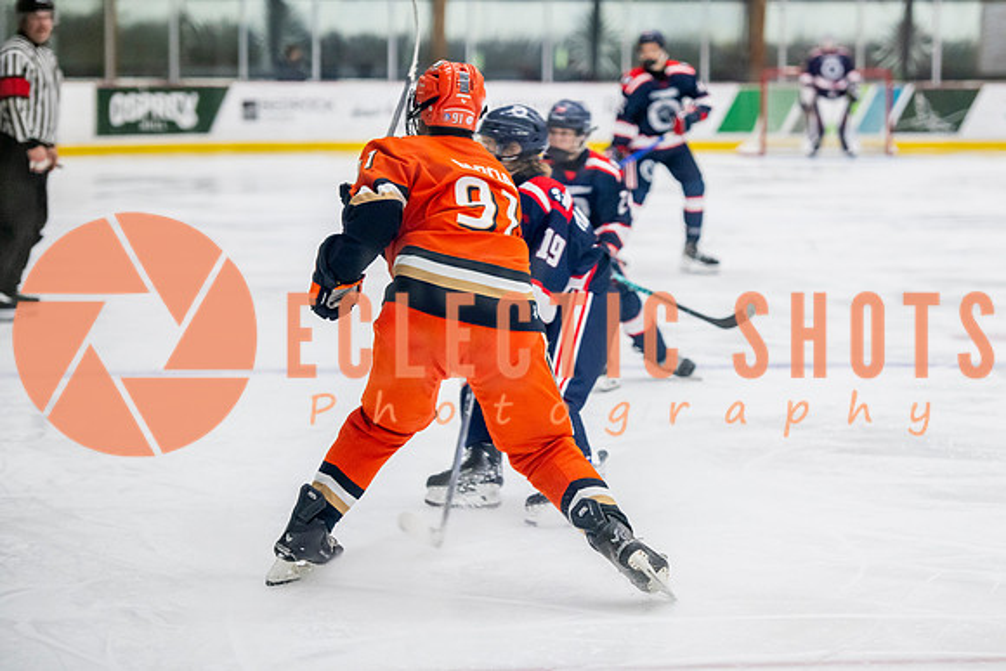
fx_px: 3726
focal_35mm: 133
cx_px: 599
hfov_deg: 15.4
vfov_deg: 10.3
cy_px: 292
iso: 2500
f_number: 3.2
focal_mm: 112
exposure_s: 1/640
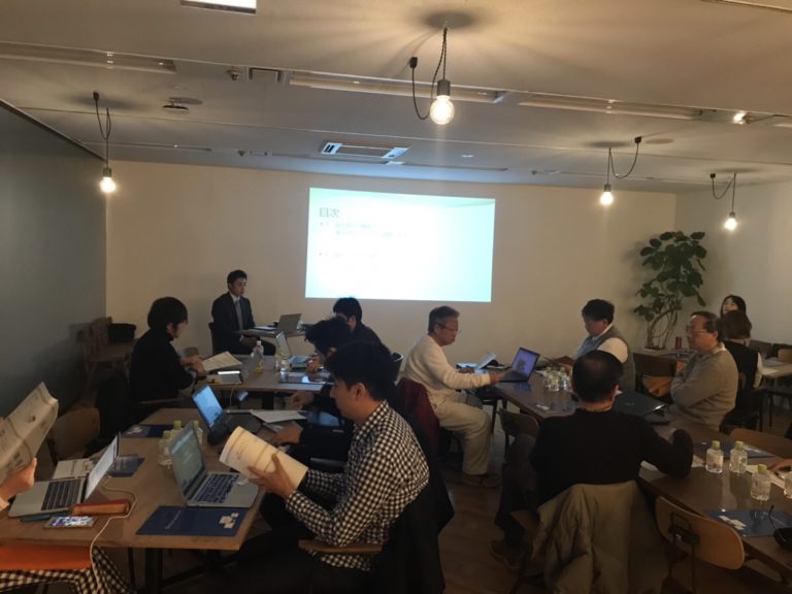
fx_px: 641
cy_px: 297
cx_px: 396
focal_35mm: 28
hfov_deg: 63.4
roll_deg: -1.6
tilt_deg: -3.9
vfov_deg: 49.7
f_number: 1.8
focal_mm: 3.99
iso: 80
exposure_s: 1/15
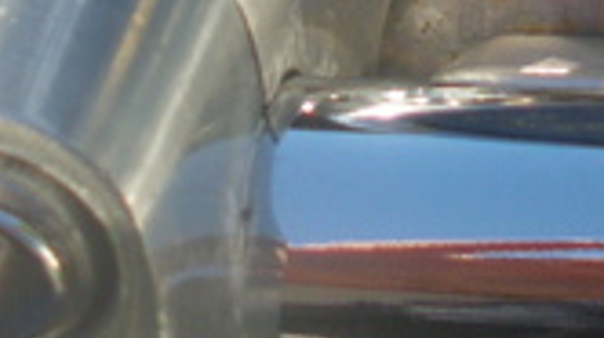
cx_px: 622
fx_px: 3024
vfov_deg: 5.9
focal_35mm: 189
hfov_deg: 11.3
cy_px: -669
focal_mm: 6.3
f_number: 3.5
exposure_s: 1/160
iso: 64
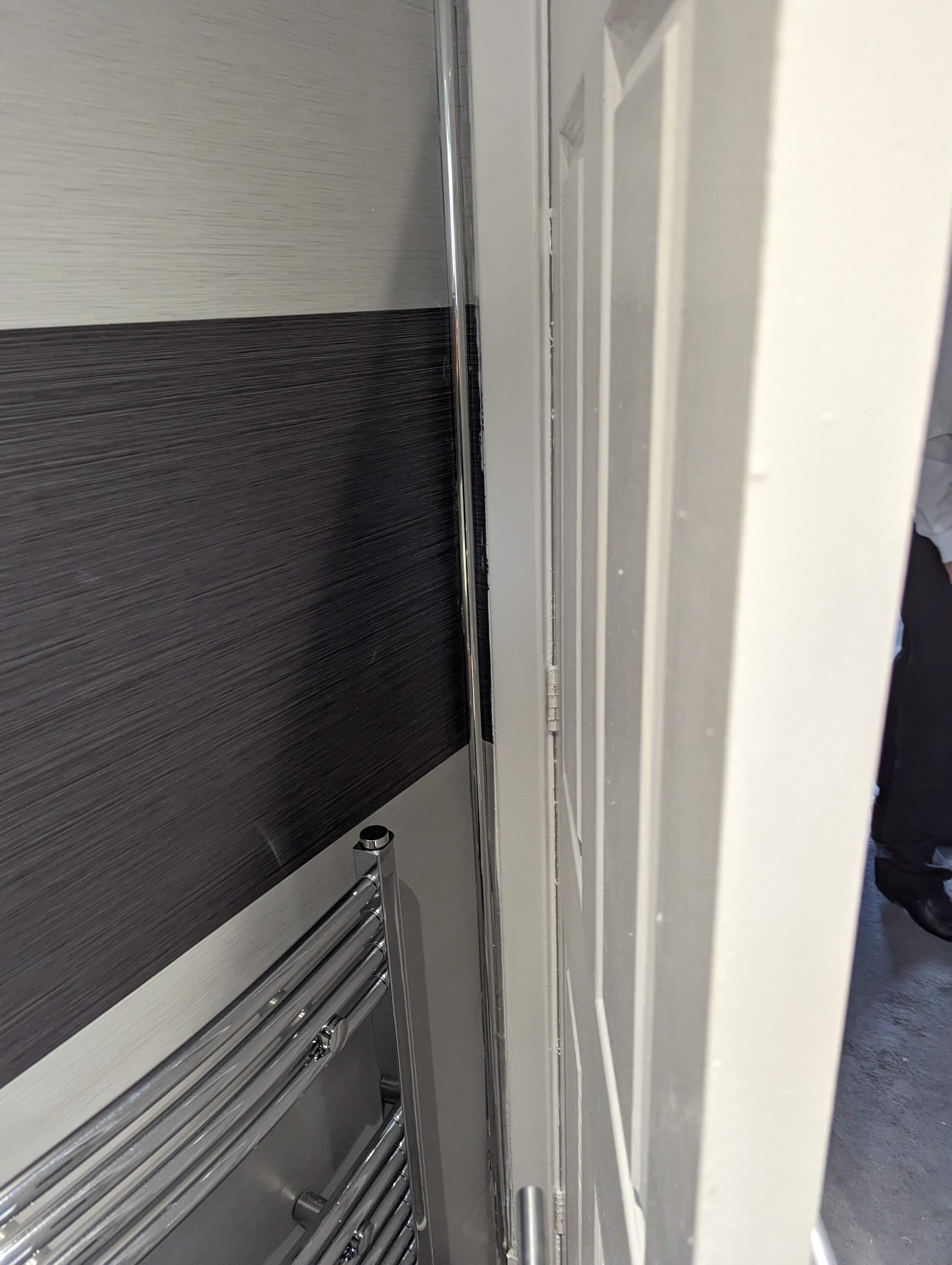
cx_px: 476
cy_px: 632
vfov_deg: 71.5
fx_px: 878
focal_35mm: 24
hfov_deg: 56.9
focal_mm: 6.81
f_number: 1.85
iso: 672
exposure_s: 1/100
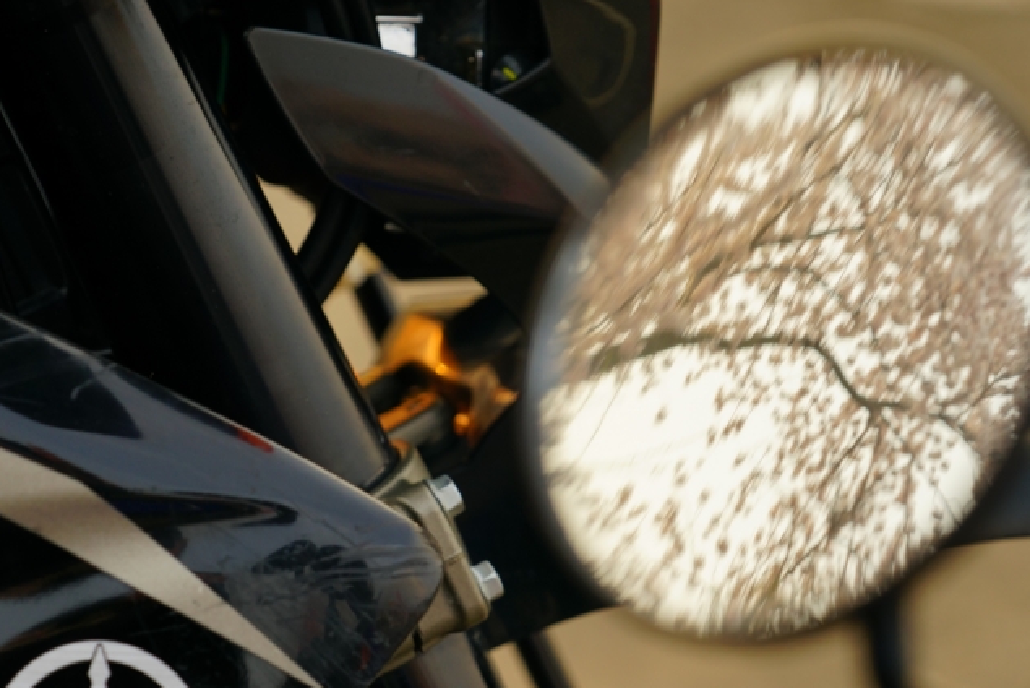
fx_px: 5267
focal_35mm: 184
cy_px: 425
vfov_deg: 7.5
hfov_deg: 11.2
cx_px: 553
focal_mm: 146
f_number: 5.6
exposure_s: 1/200
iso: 320
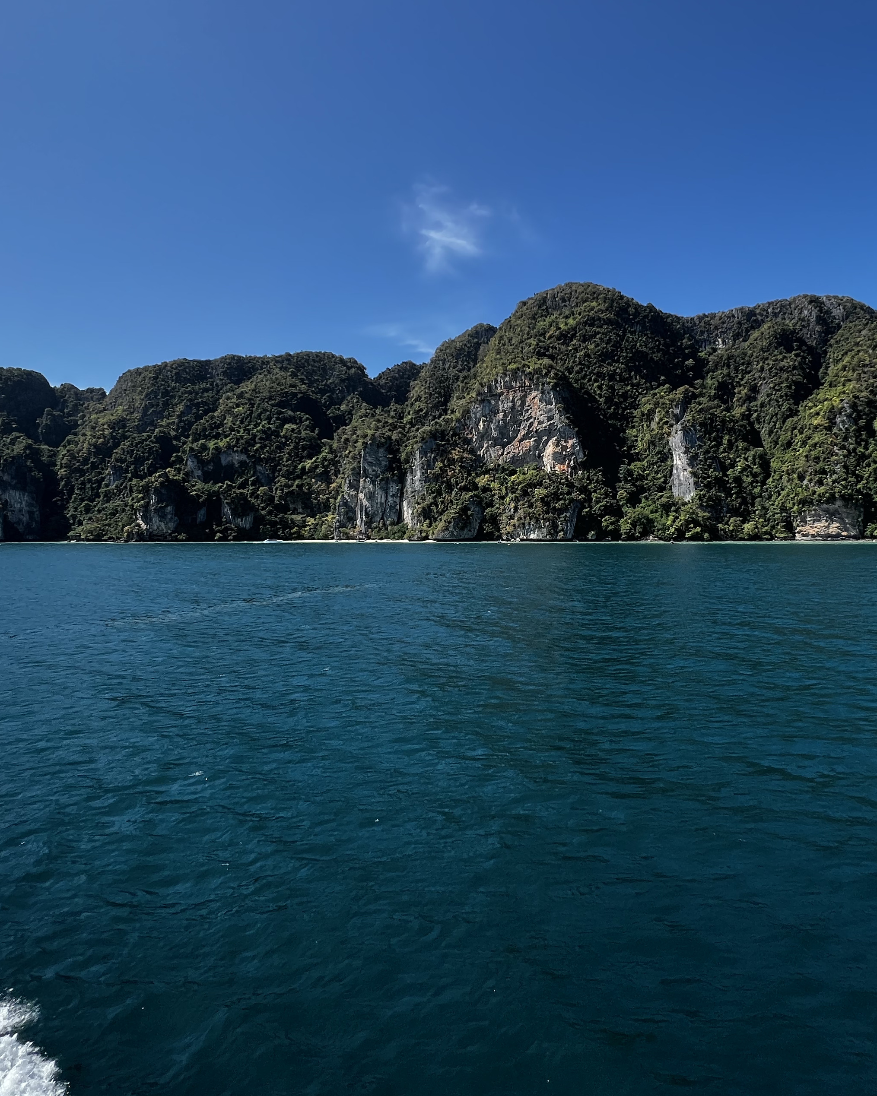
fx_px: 649
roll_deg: +1.0
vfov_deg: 80.0
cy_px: 475
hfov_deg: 67.5
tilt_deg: +4.7
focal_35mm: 20
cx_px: 524
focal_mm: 1.57
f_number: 1.8
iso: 32
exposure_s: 1/943
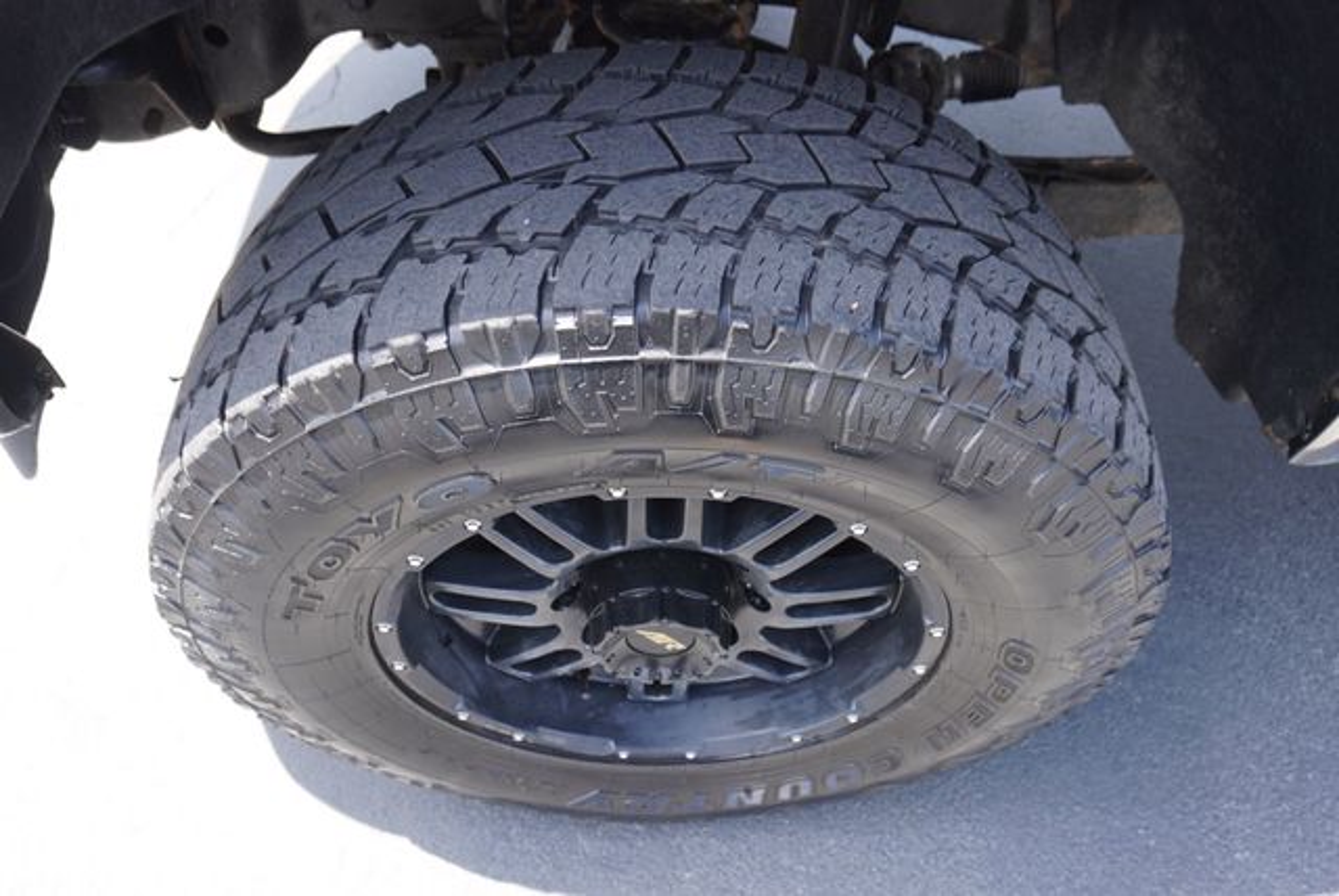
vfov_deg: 48.0
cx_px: 670
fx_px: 1005
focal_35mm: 27
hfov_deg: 67.3
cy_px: 448
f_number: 4.5
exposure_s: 1/80
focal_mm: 18
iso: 100
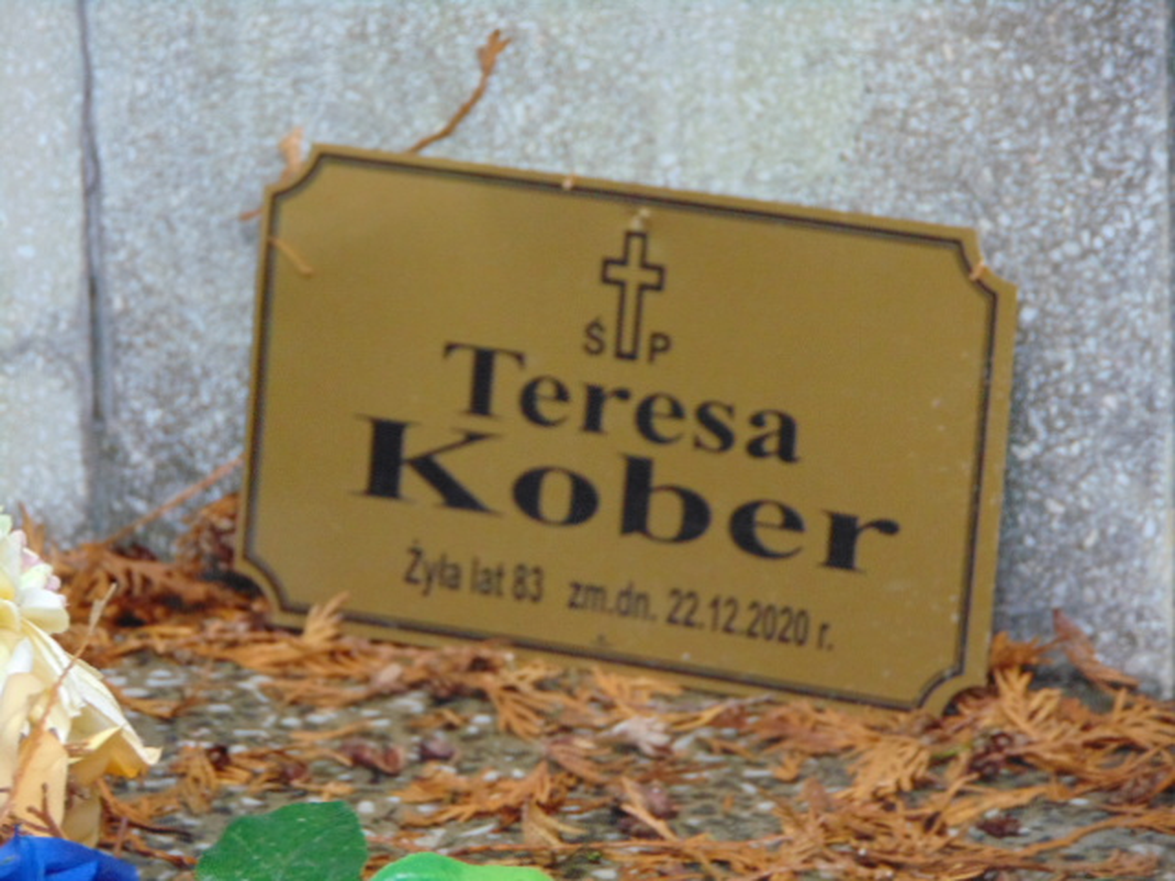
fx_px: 10421
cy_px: 440
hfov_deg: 6.5
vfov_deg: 4.8
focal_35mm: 307
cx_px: 588
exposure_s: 1/100
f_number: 4.2
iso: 400
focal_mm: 55.1
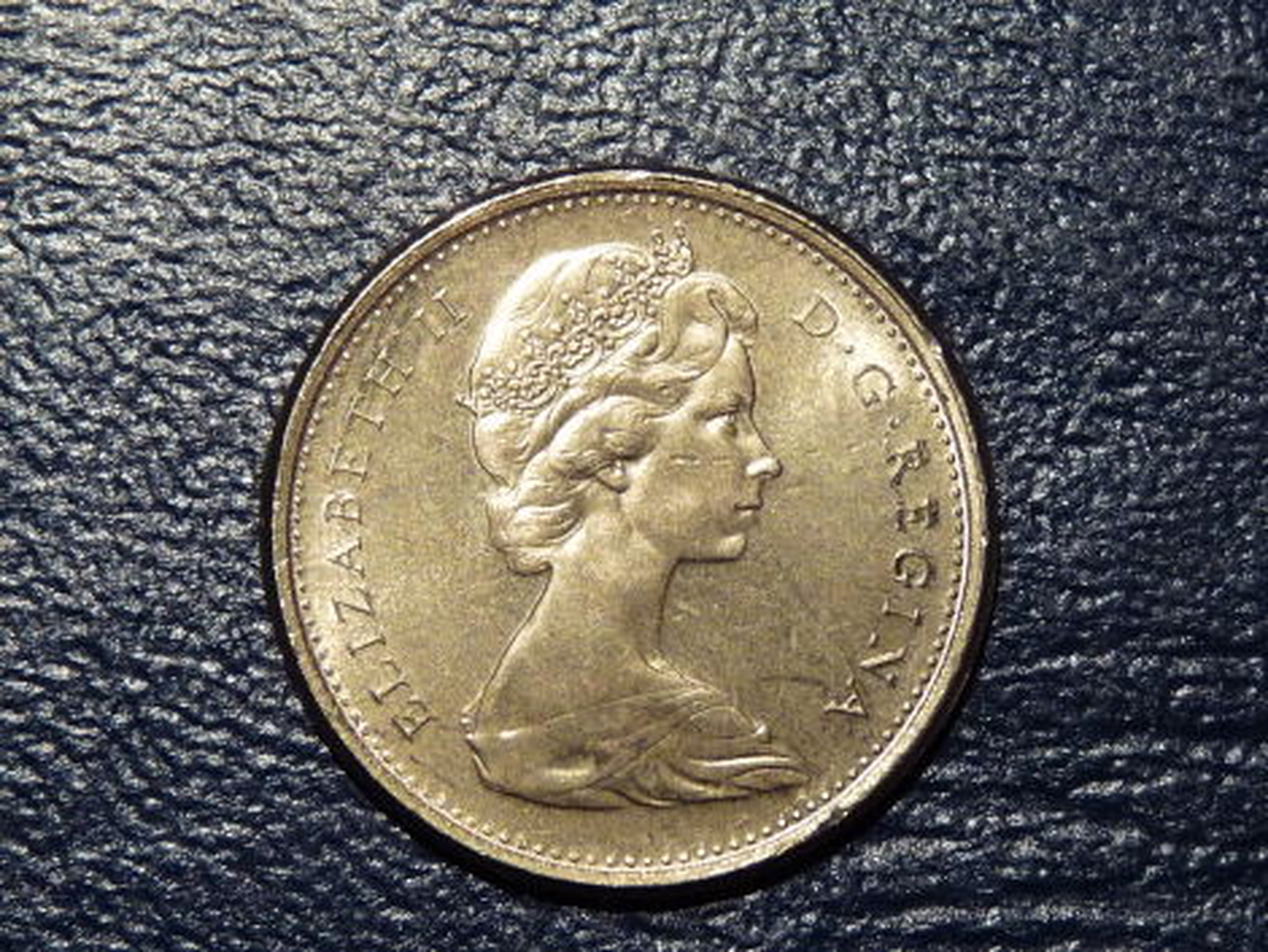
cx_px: 634
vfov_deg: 10.4
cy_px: 476
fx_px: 5241
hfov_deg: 13.8
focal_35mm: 143
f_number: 3.4
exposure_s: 1/40
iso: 320
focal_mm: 14.4
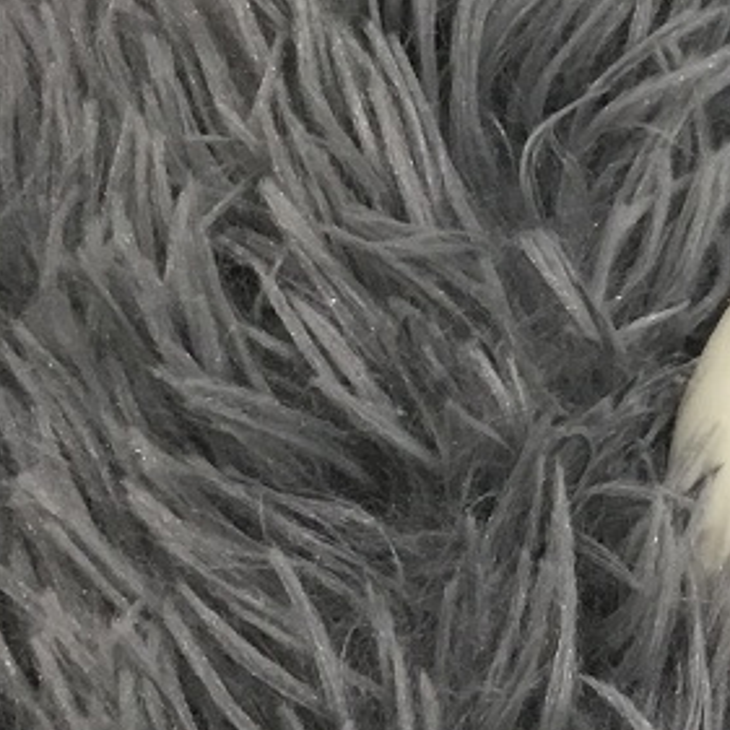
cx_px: 1026
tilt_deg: -54.4
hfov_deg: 14.1
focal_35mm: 117
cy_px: 416
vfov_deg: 14.9
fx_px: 2791
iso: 100
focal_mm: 3.3
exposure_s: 1/33
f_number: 2.4
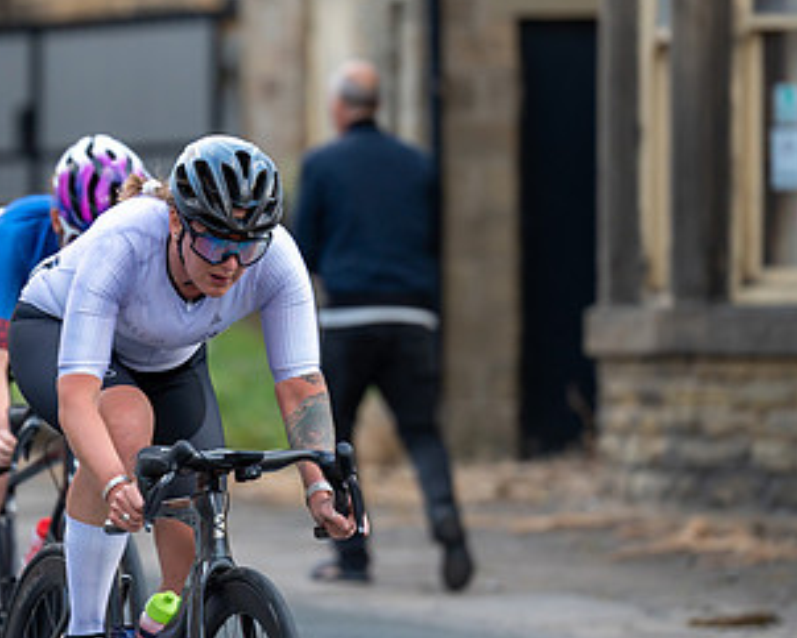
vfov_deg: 4.7
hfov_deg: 5.8
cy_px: 262
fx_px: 7860
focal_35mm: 333
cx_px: 132
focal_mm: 185
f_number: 3.2
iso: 800
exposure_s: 1/1000
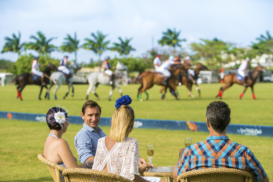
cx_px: 136
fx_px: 910
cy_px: 91
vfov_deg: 11.4
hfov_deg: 17.1
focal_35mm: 120
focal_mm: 120
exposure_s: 1/2500
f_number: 5.6
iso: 500
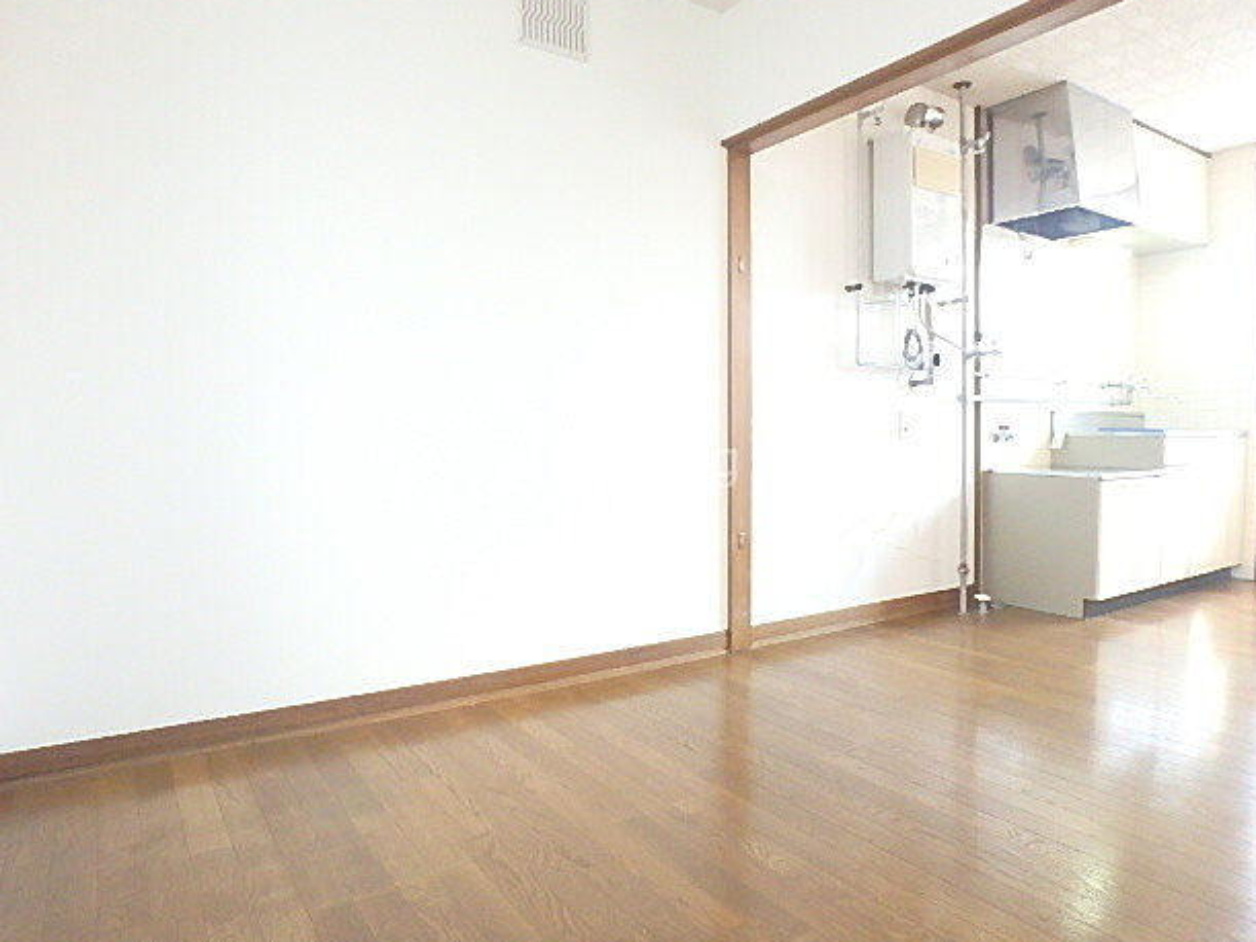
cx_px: 608
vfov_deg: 61.1
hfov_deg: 76.4
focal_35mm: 22
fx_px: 798
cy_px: 463
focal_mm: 3.7
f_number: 3.5
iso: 800
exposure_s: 1/80
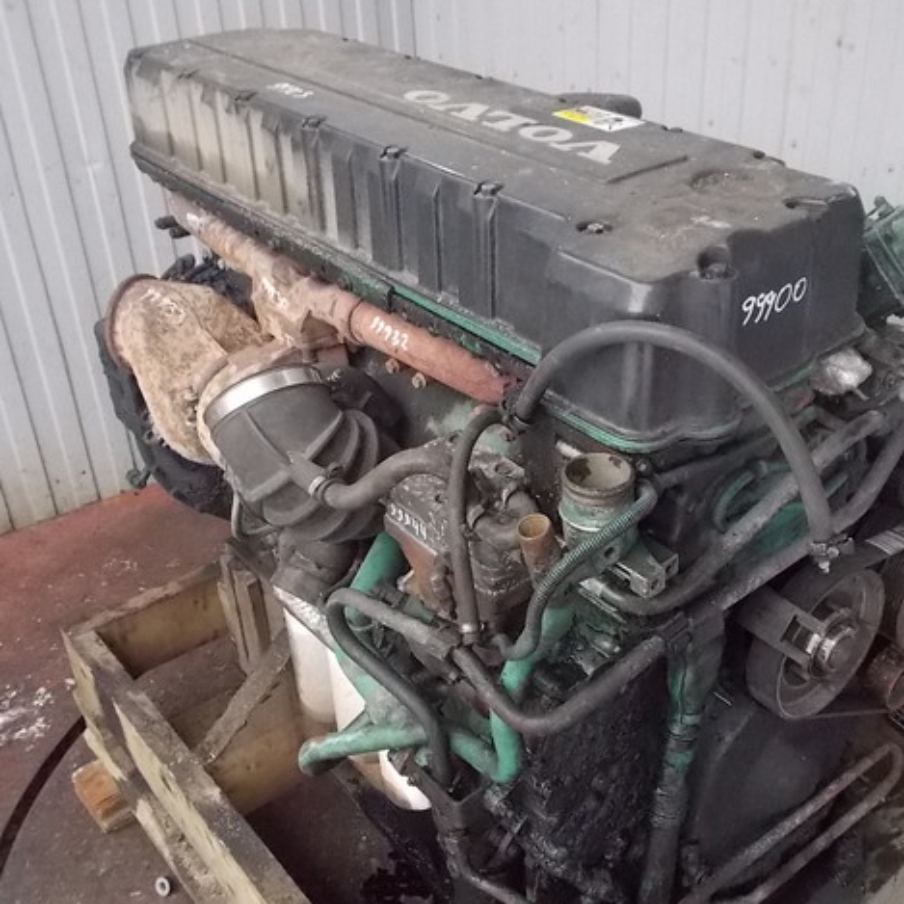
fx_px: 1034
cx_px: 518
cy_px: 453
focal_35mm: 35
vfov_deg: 47.2
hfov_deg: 47.1
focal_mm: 4.1
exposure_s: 1/125
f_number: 3.3
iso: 640
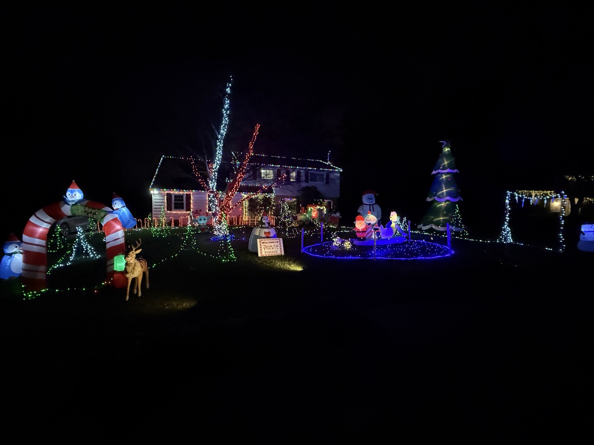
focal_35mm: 14
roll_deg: -0.4
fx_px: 240
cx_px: 297
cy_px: 222
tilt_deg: -2.0
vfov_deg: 85.7
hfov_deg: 102.1
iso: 2500
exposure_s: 1/30
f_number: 2.2
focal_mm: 2.22
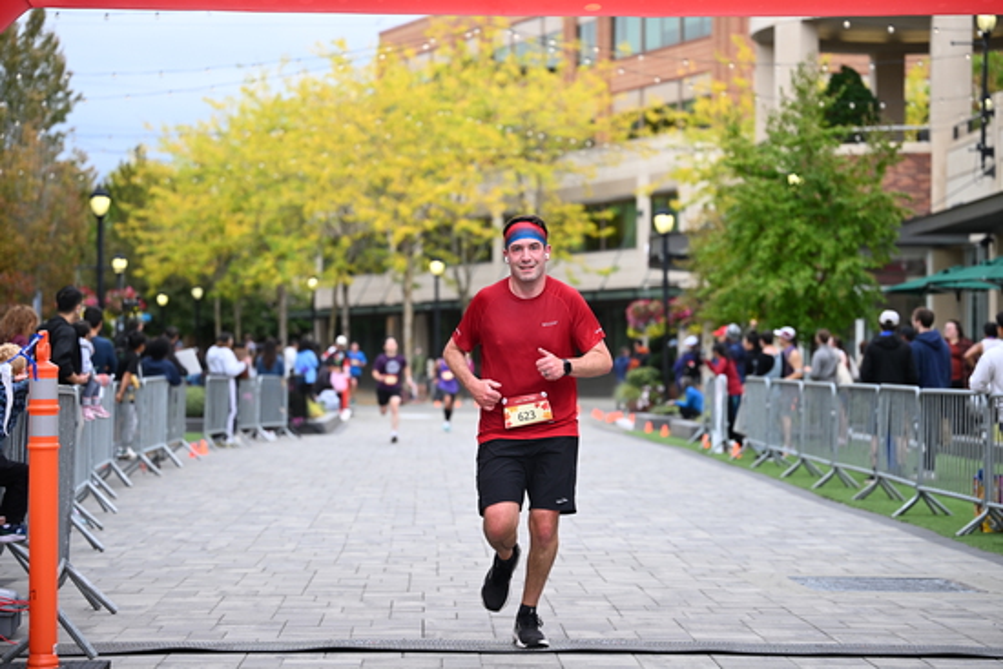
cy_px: 334
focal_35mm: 86
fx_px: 2397
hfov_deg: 23.6
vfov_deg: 15.9
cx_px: 502
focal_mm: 86
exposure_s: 1/2000
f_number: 2.8
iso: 640
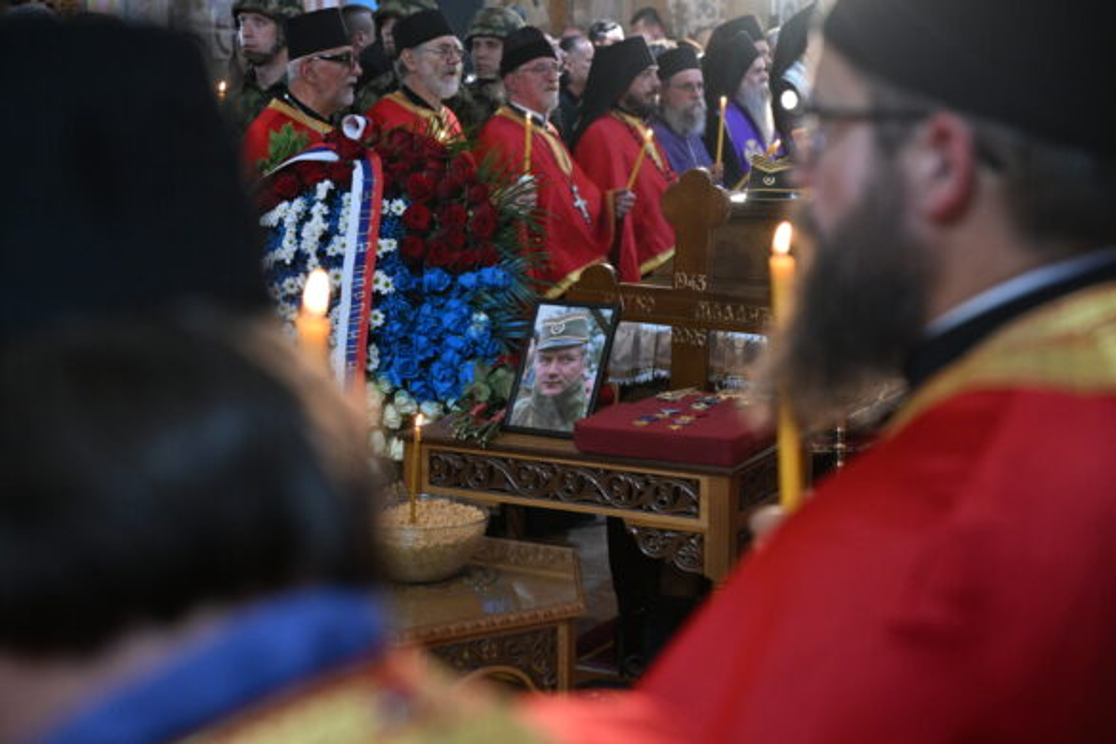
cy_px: 372
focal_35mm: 57
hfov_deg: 35.1
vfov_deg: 23.8
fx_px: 1767
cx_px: 558
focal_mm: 57
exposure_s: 1/200
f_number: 4
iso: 2500
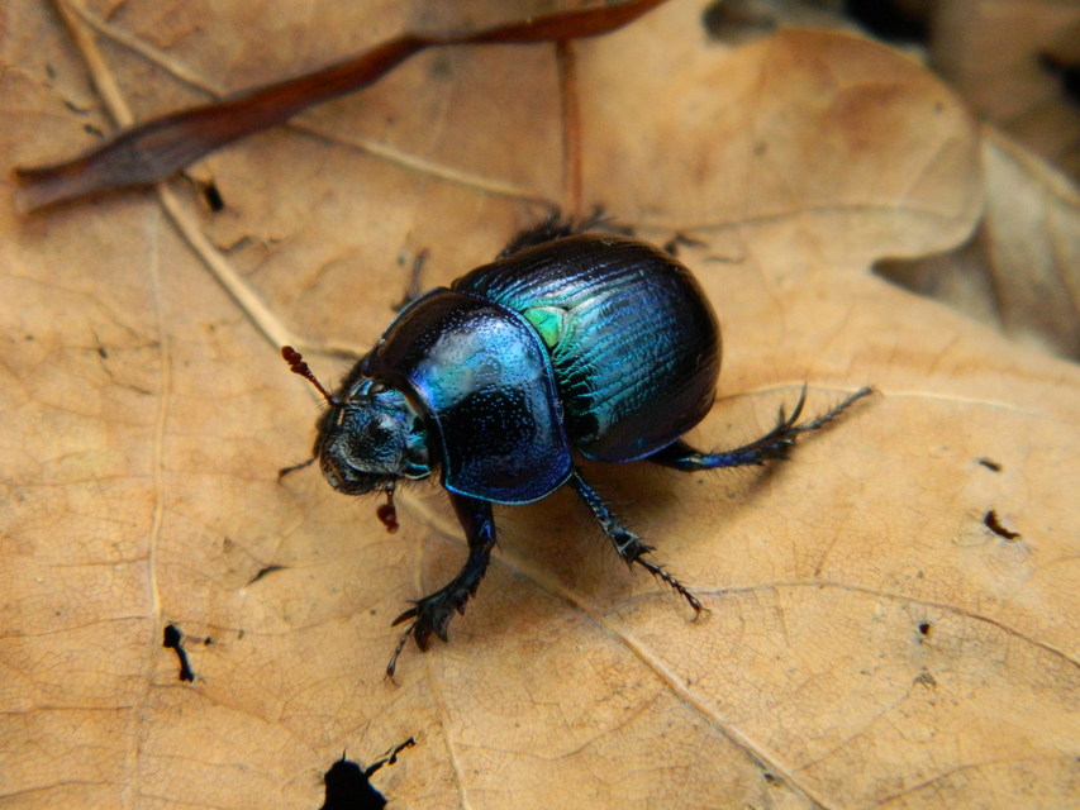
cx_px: 540
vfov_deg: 14.4
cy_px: 405
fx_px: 3214
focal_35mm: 103
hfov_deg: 19.1
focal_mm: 18.6
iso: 400
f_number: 4.5
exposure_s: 1/320
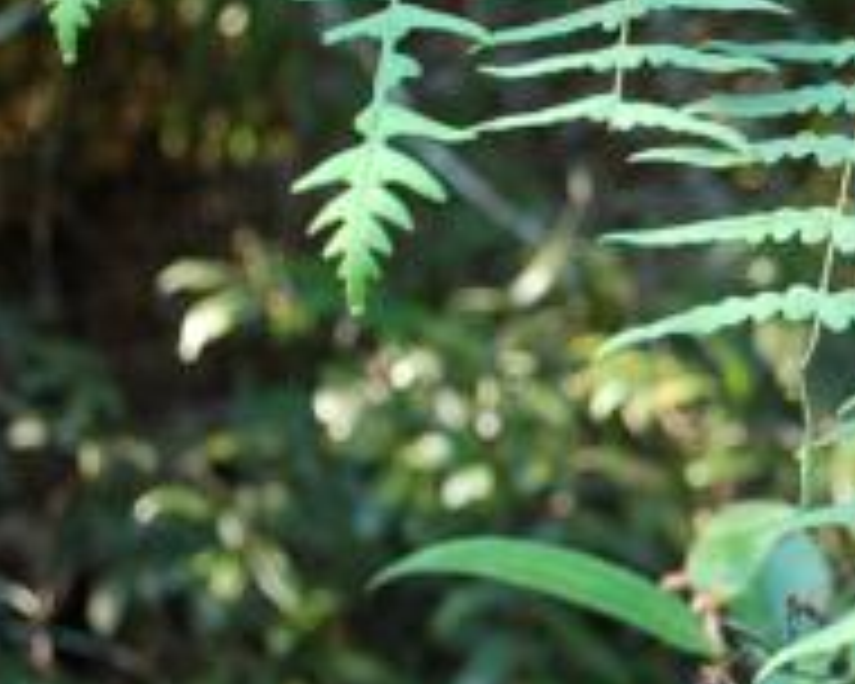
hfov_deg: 13.3
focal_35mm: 142
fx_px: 3593
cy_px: 153
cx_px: 981
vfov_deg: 10.8
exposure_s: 1/20
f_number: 5
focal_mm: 32
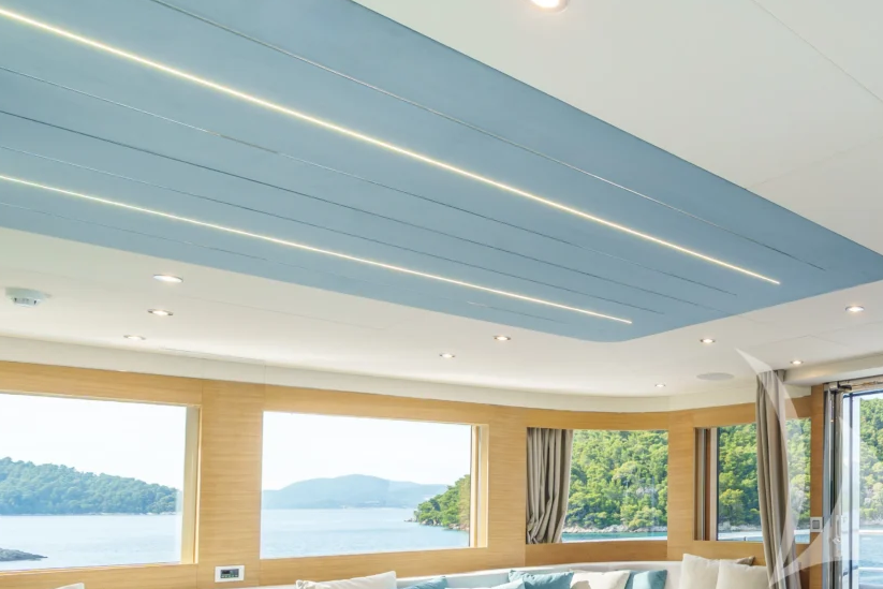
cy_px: 468
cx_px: 826
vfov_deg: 44.3
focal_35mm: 28
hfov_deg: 55.0
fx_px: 687
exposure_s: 1/100
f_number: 8
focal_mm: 12
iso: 500
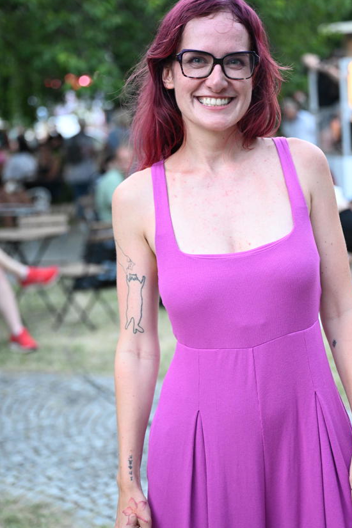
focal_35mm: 74
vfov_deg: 27.3
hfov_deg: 18.4
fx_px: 1085
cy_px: 270
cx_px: 210
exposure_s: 1/500
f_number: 2.8
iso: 2500
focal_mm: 59
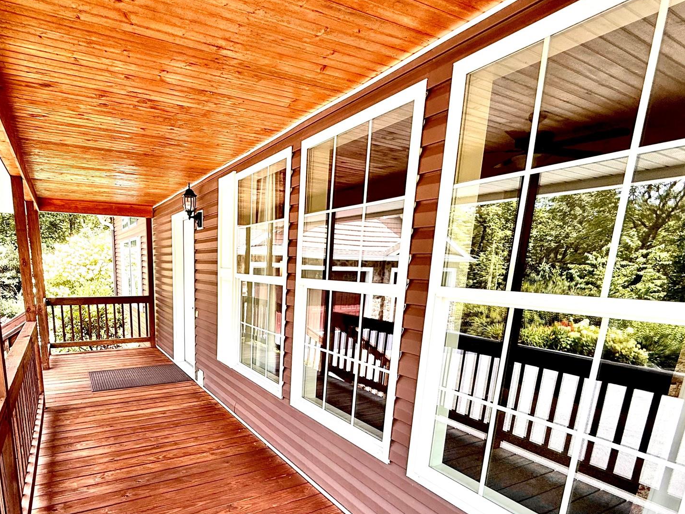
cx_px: 254
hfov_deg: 80.1
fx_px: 396
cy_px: 350
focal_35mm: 20
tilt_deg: -11.8
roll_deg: -1.6
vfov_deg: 64.0
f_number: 2.2
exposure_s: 1/254
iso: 64
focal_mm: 2.22
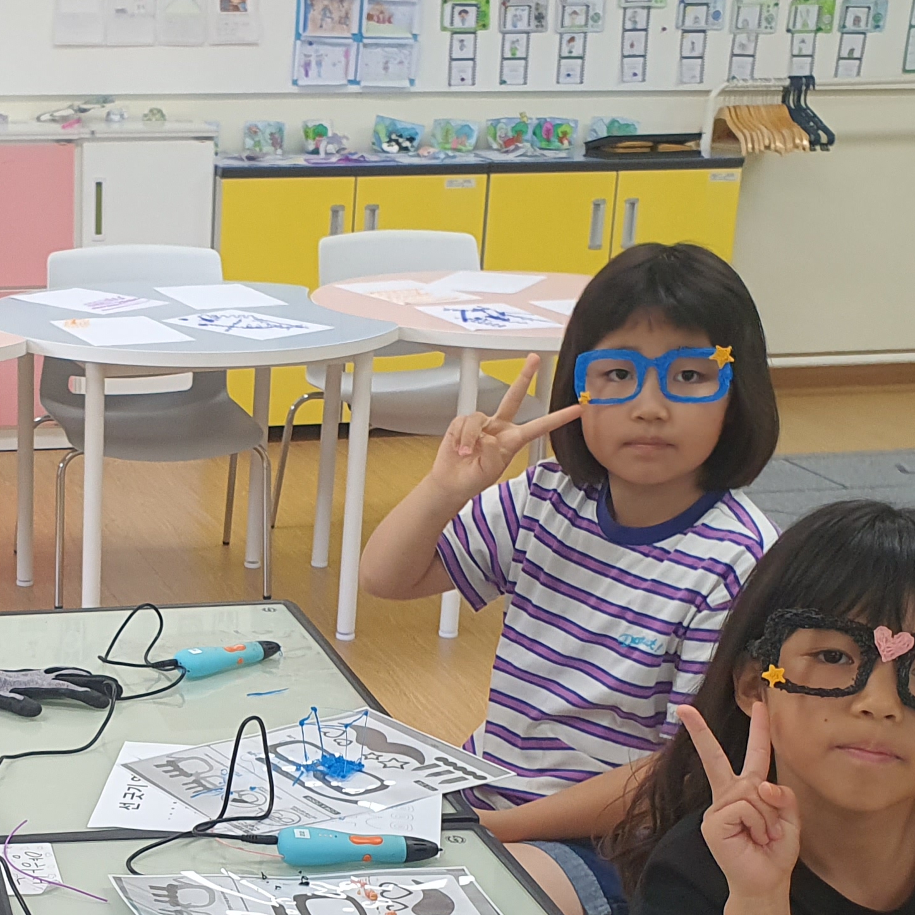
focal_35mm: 64
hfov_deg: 25.6
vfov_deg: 26.4
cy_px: 723
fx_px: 1914
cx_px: 16
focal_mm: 4.3
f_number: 2.4
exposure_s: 1/120
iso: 200
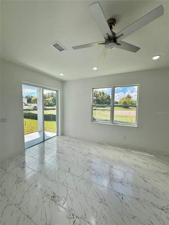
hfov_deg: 85.7
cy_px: 112
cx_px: 84
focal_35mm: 14
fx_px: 91
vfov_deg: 102.1
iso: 64
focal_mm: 2.22
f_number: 2.2
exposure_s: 1/717
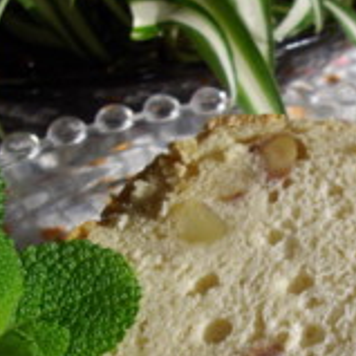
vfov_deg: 21.0
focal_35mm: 80
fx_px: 931
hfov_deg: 20.7
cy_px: 349
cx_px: 378
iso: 100
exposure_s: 1/400
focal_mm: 5.8
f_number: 3.5
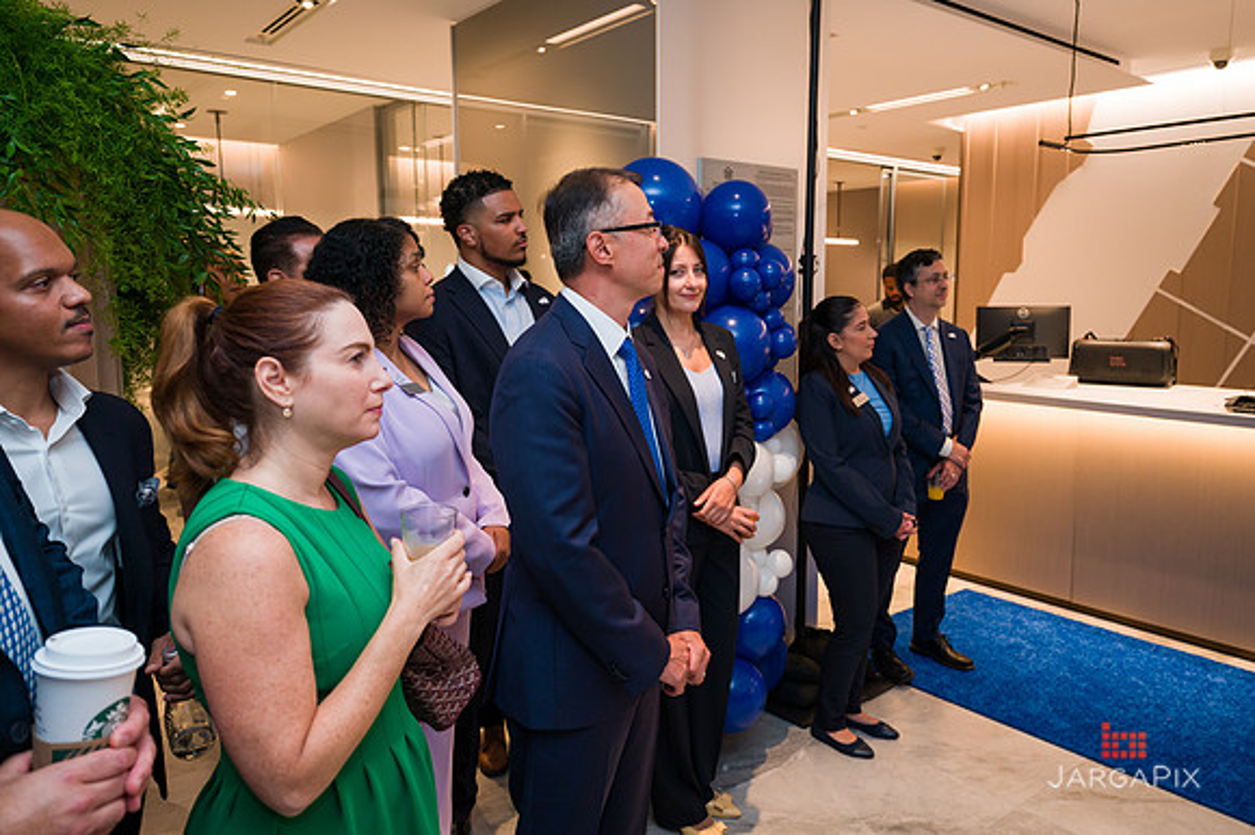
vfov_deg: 50.7
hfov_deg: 70.8
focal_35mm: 25
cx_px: 661
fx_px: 882
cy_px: 396
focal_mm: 24
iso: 640
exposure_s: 1/200
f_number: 3.5
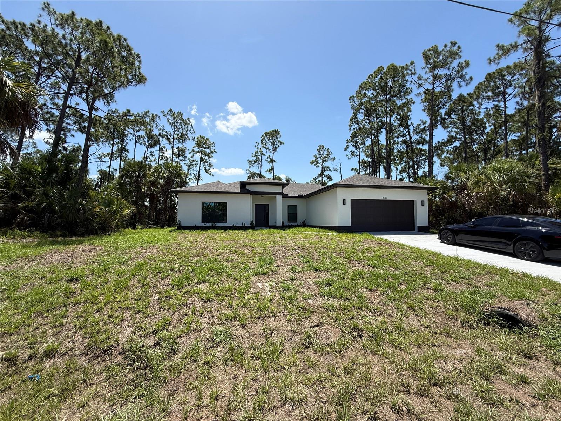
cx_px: 280
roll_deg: -0.5
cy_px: 210
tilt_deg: +3.4
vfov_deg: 85.7
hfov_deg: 102.1
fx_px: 227
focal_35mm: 14
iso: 64
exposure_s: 1/1901
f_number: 2.2
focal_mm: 2.22
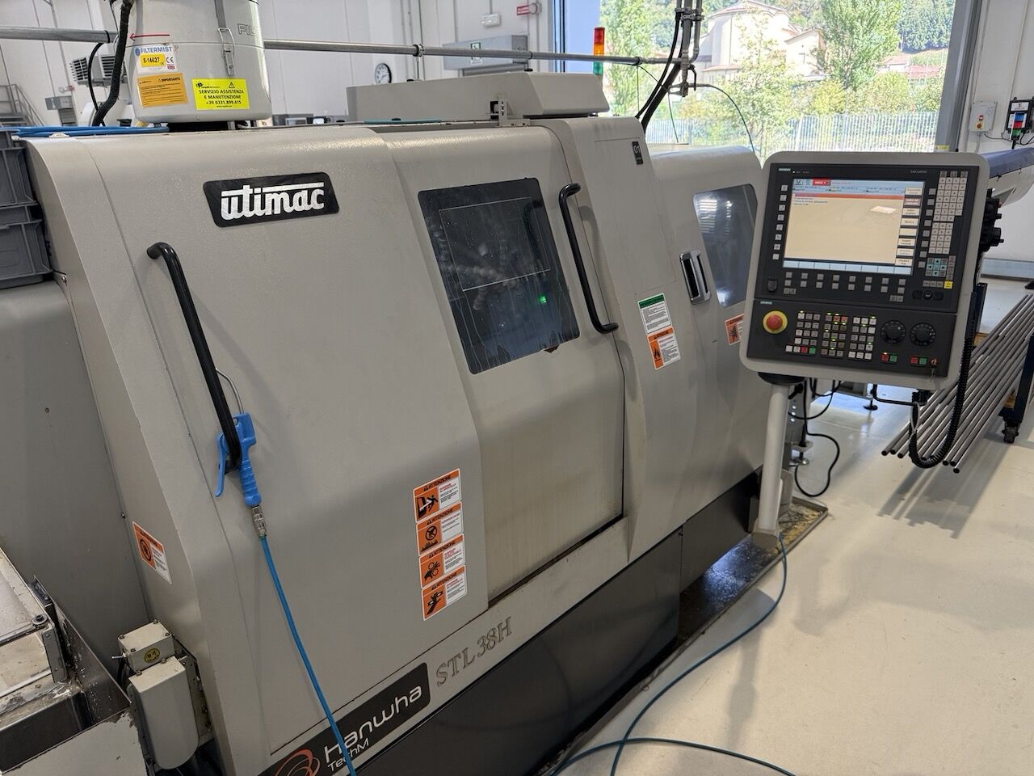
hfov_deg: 71.6
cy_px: 388
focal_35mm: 24
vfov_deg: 56.8
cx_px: 517
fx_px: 717
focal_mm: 6.76
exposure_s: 1/161
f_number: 1.78
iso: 200
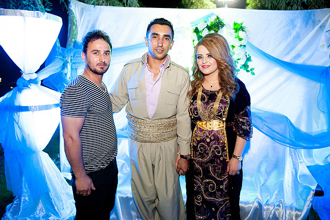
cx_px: 165
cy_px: 110
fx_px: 257
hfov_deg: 65.5
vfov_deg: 46.4
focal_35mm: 28
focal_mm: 28
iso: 1600
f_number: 2.8
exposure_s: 1/30
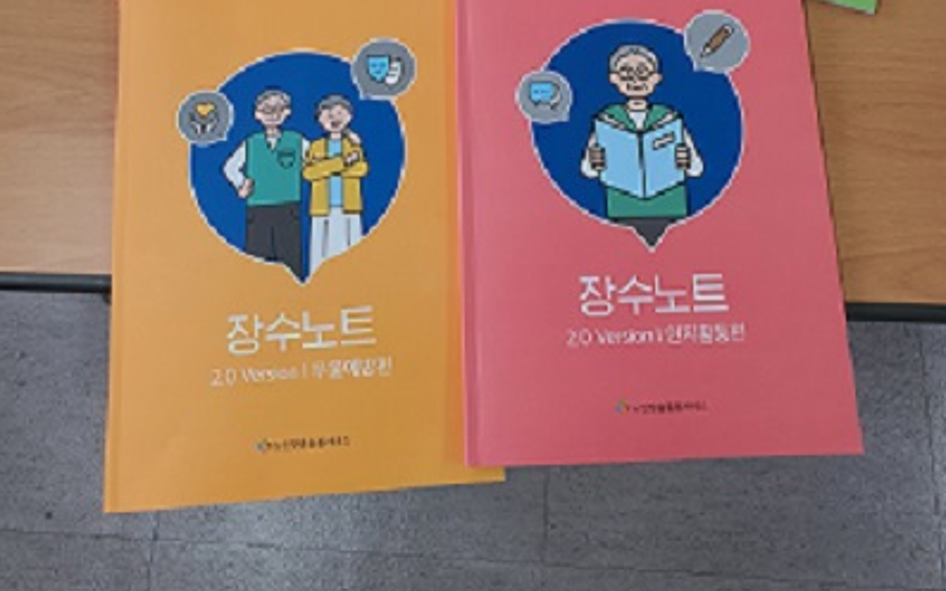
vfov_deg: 32.1
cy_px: 21
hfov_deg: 52.8
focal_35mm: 37
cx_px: 474
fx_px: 954
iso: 64
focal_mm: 4.3
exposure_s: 1/120
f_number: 2.4
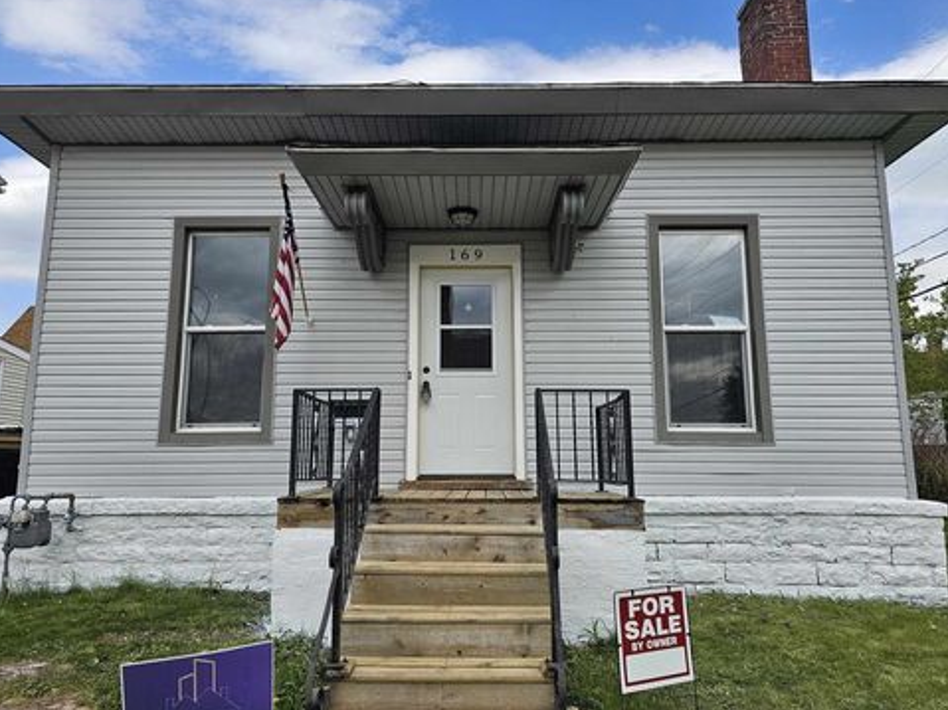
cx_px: 463
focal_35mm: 24
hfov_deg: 71.6
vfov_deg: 56.8
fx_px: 657
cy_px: 357
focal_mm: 6.3
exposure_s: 1/1076
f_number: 1.7
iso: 20
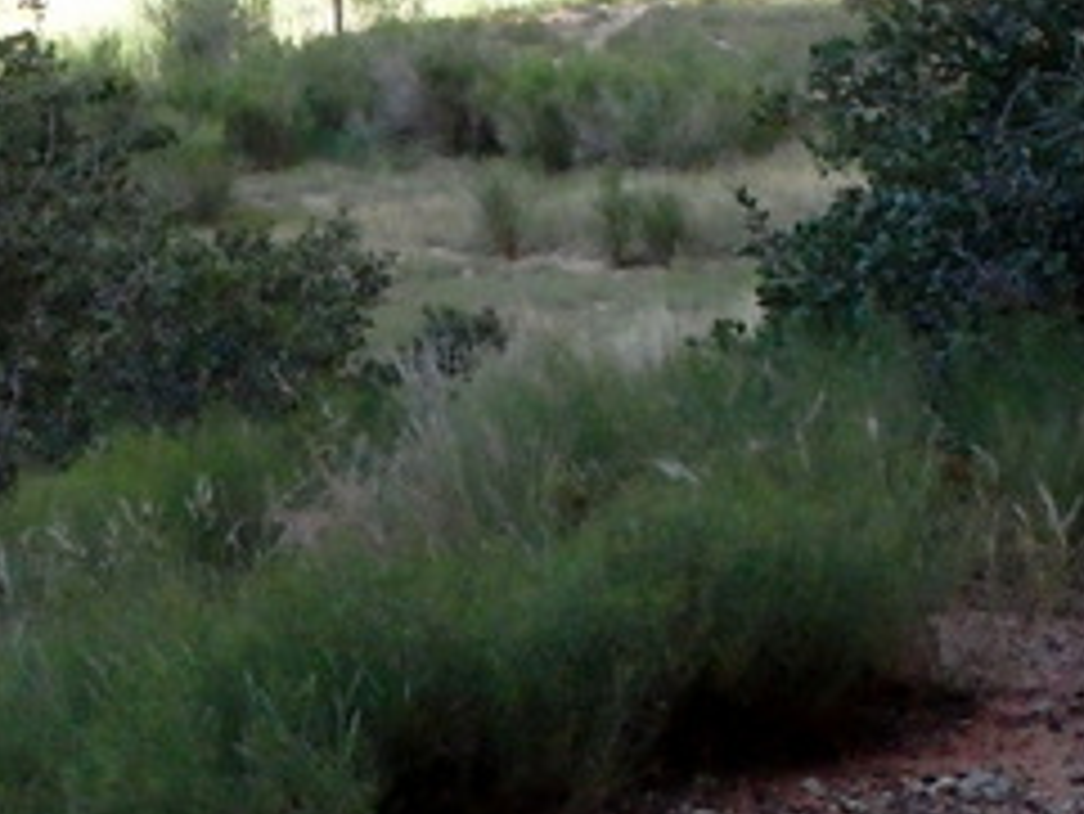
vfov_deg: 8.5
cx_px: 315
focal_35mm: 174
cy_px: 38
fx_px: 5452
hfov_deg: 11.3
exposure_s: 1/1250
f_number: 4.4
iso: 2000
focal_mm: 15.1
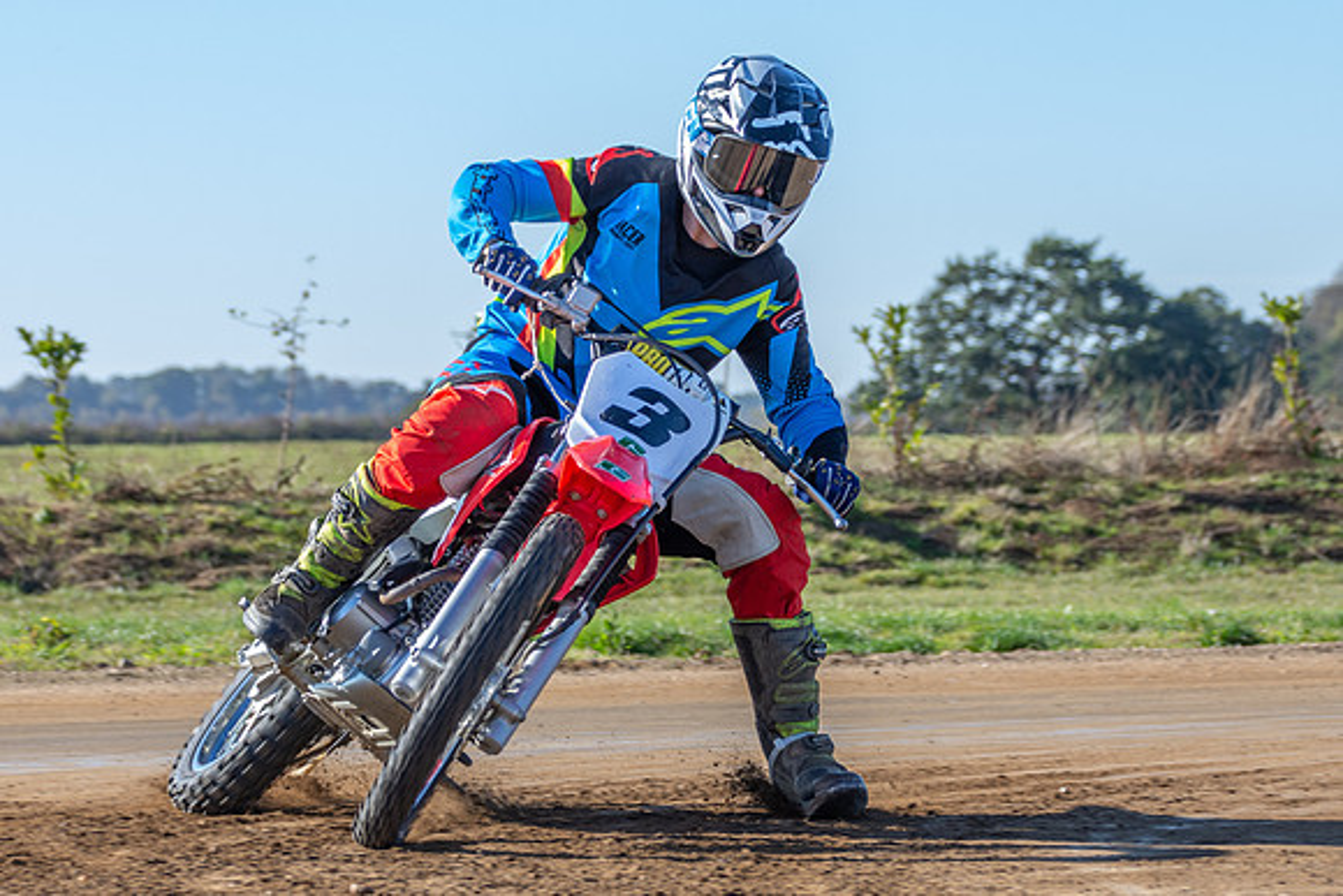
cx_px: 661
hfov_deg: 9.5
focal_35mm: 216
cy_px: 439
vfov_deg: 6.4
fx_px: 8077
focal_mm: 102
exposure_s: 1/200
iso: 200
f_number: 8
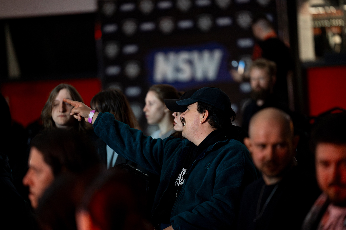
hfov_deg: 10.4
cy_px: 115
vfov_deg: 7.0
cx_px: 173
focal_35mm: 197
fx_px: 1893
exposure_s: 1/400
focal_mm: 197
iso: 3200
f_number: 2.8
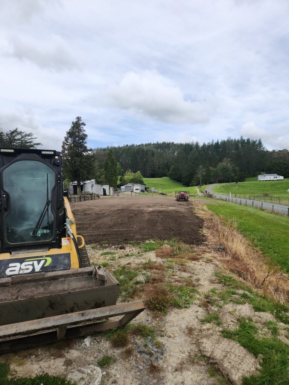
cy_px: 192
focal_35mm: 23
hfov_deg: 58.9
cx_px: 144
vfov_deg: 73.9
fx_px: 256
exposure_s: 1/1307
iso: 20
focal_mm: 5.4
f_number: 1.8
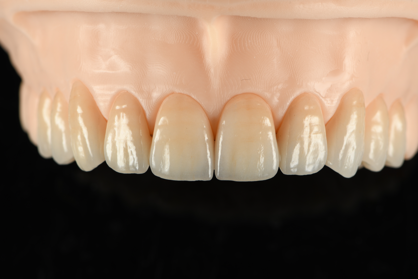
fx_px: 1823
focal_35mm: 157
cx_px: 209
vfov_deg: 8.7
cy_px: 140
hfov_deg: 13.1
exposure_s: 1/100
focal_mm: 105
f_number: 22
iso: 125
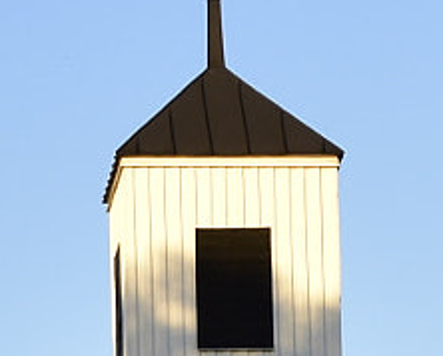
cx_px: 321
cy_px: 418
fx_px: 5853
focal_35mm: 446
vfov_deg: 3.5
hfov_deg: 4.3
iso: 250
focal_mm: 44
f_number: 6.3
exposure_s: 1/250
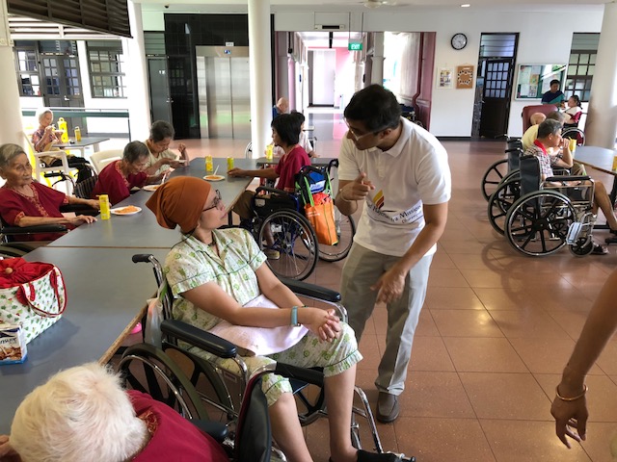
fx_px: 499
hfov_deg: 63.4
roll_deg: +0.5
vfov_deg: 49.7
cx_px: 308
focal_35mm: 28
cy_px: 231
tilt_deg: -16.8
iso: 200
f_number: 1.8
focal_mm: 4
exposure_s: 1/50
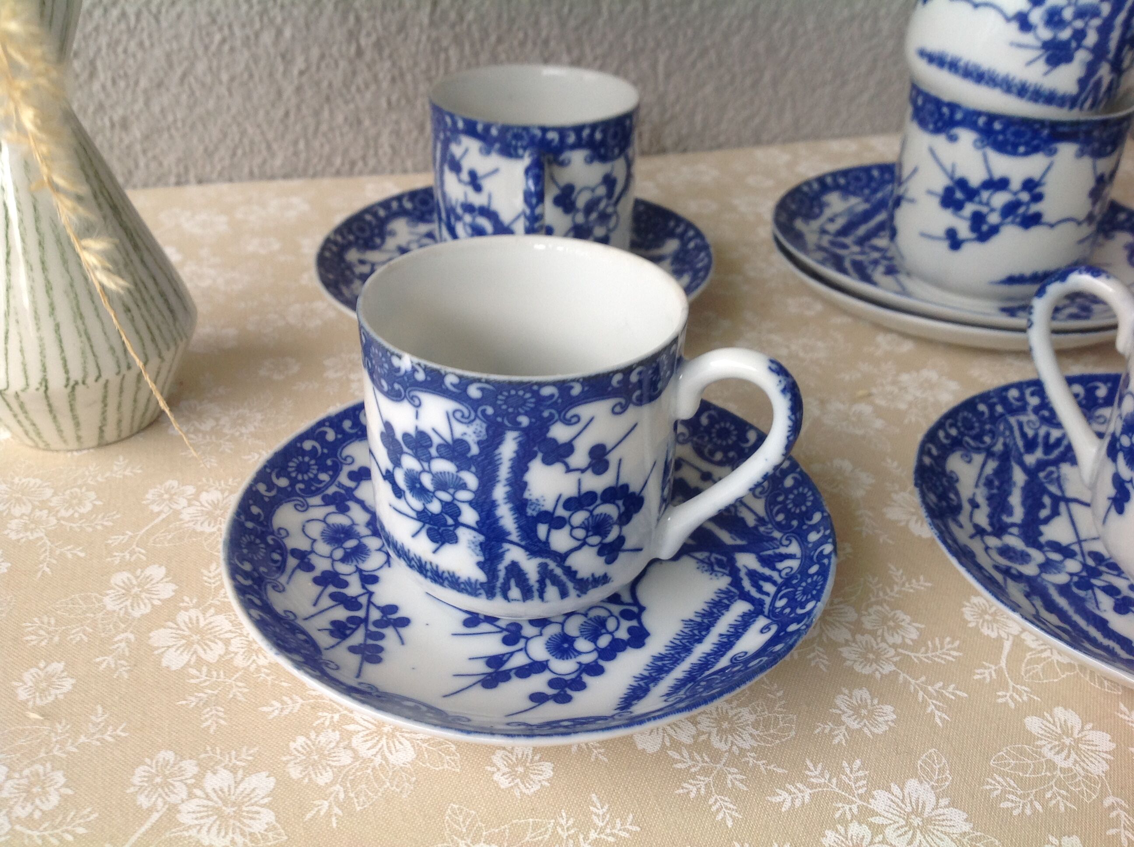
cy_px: 424
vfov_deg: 40.6
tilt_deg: -31.6
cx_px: 567
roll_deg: -3.1
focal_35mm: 35
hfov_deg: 52.7
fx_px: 1145
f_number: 2.4
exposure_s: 1/24
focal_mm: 4.28
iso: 64
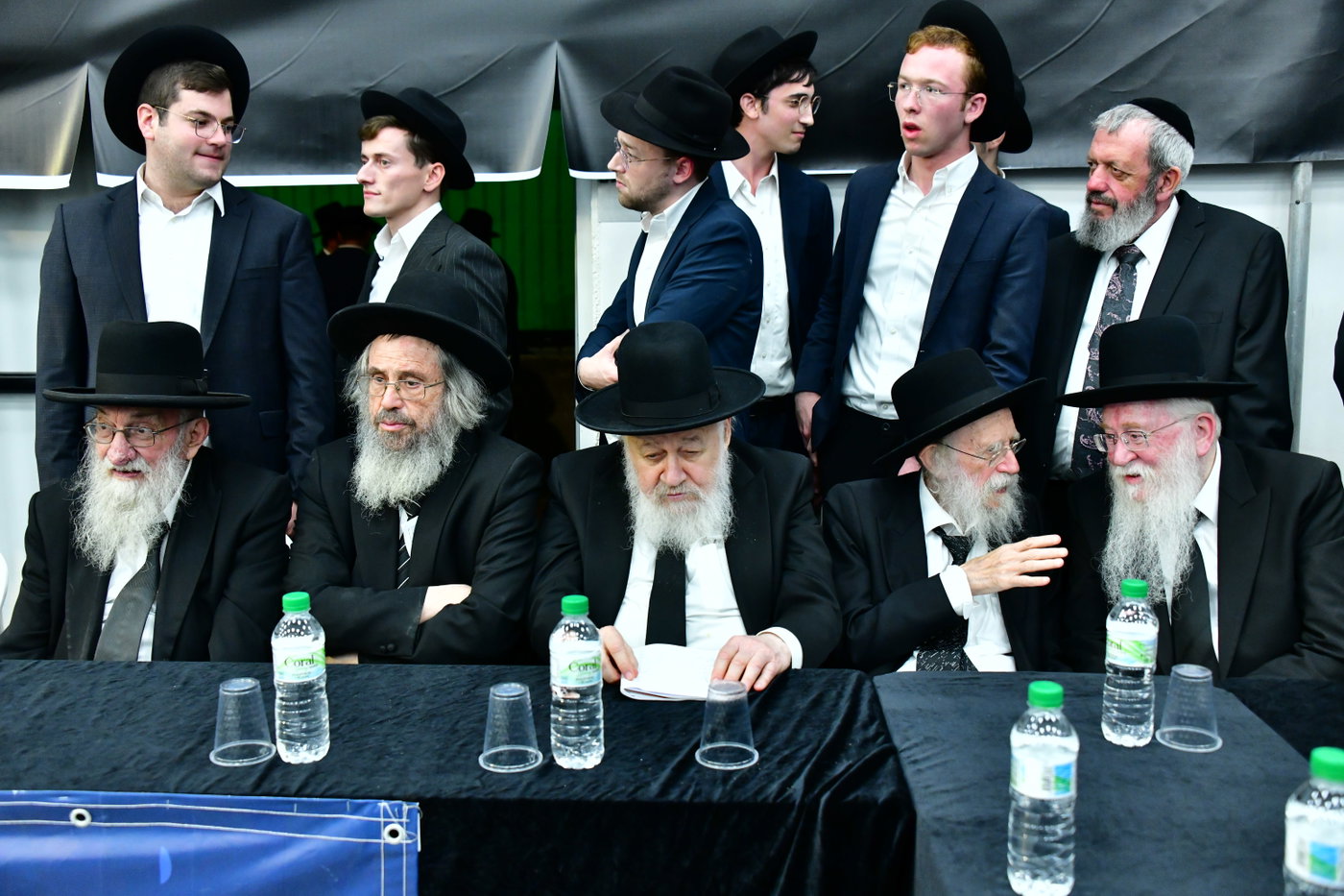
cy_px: 448
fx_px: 1344
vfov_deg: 36.9
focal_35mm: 36
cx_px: 672
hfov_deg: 53.1
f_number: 5.6
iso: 2500
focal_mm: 36
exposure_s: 1/160
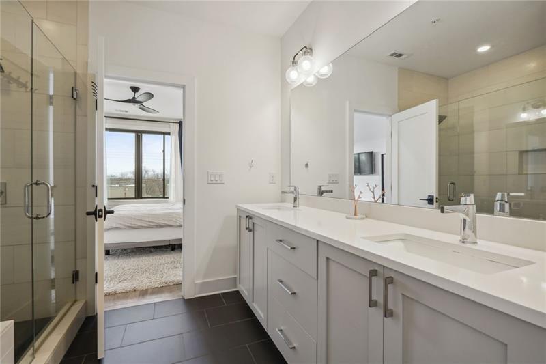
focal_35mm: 16
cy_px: 182
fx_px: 243
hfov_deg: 96.7
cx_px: 273
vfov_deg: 73.7
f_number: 11
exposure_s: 1/10
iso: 400
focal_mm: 16
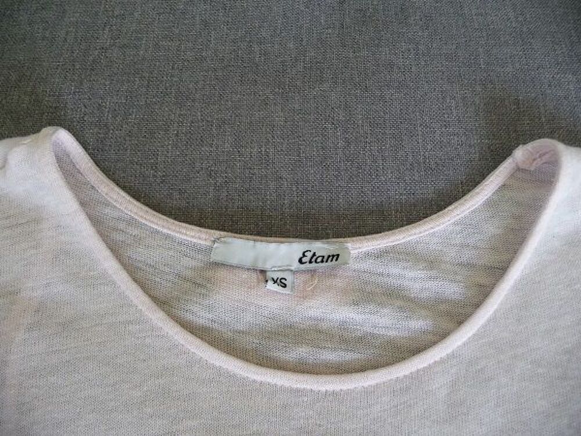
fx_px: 470
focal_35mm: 28
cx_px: 290
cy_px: 218
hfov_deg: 63.4
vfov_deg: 49.7
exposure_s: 1/30
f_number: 3.3
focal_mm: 4.7
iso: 160
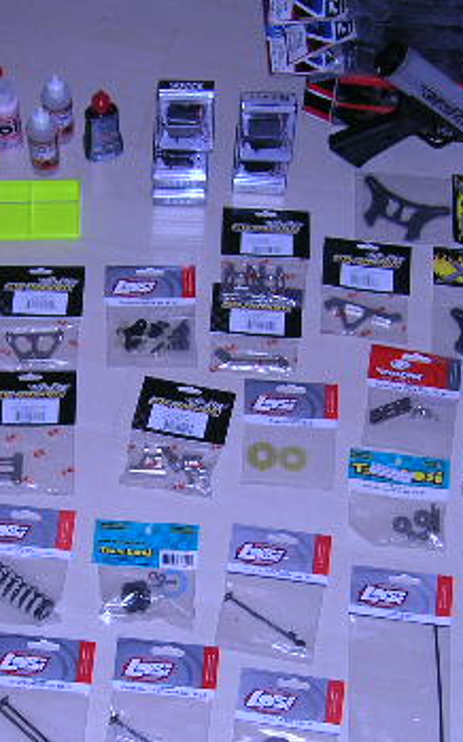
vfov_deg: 30.9
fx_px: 1333
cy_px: 489
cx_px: 170
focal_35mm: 66
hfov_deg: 19.7
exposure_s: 1/60.1
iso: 50
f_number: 2.9
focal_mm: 5.7
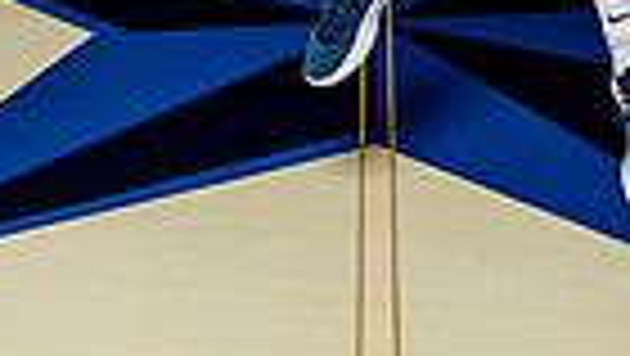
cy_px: -631
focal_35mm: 101
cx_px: 297
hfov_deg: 21.1
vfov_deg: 9.8
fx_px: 1689
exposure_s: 1/250
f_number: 5.6
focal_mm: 30
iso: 640
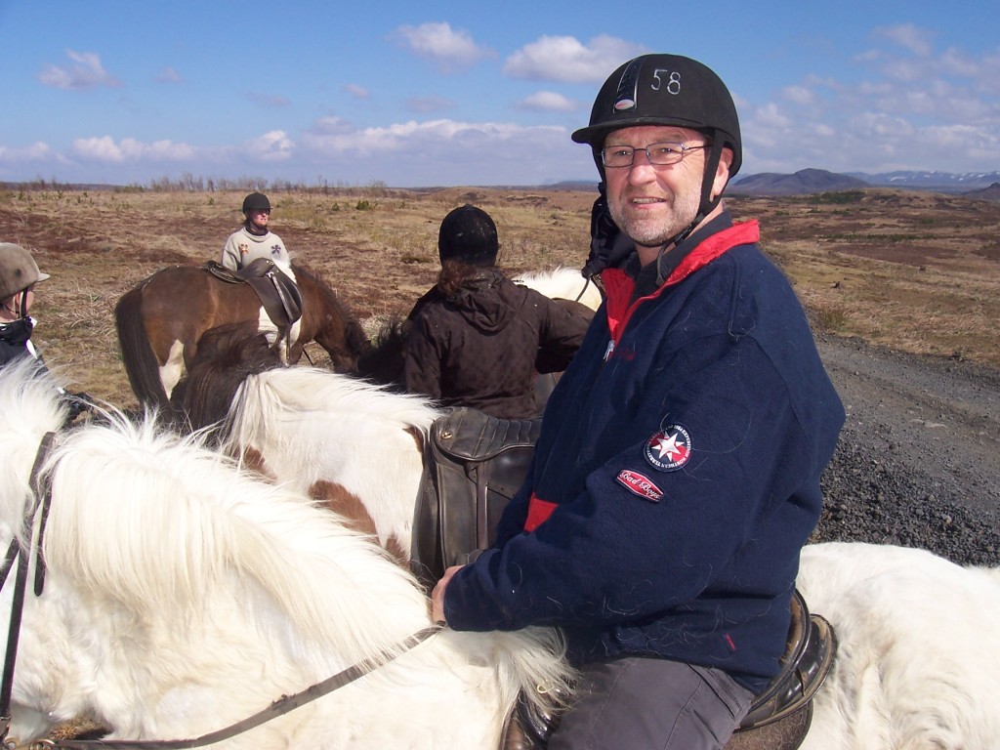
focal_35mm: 34
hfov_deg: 54.0
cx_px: 500
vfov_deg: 41.8
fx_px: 982
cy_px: 375
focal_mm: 5.6
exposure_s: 1/750
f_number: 5.6
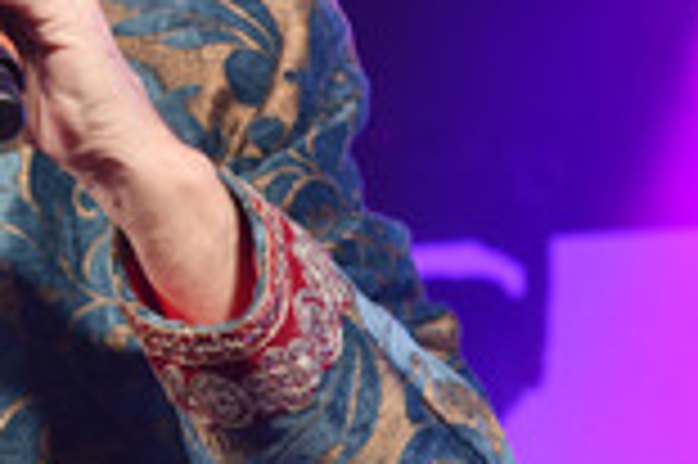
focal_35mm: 248
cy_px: 54
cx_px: 38
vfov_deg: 5.5
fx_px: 4803
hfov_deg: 8.3
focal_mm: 85
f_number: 5.6
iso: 1250
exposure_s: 1/125
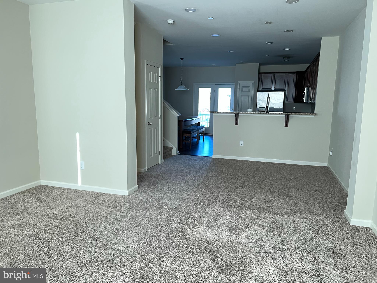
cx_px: 188
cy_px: 142
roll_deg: +0.0
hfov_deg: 67.3
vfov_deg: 53.1
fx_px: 283
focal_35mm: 26
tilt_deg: -10.2
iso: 125
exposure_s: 1/99
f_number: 1.5
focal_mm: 5.7
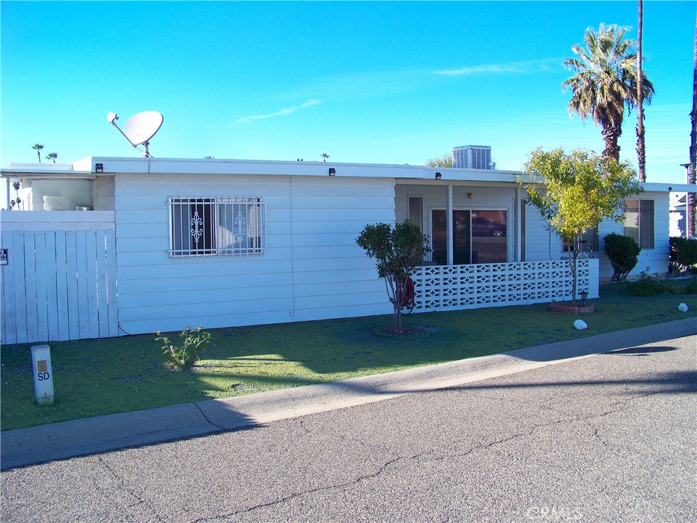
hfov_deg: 55.4
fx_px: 664
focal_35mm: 33
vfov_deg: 42.9
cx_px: 348
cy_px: 262
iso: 64
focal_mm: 5.85
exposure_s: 1/320
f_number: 3.6
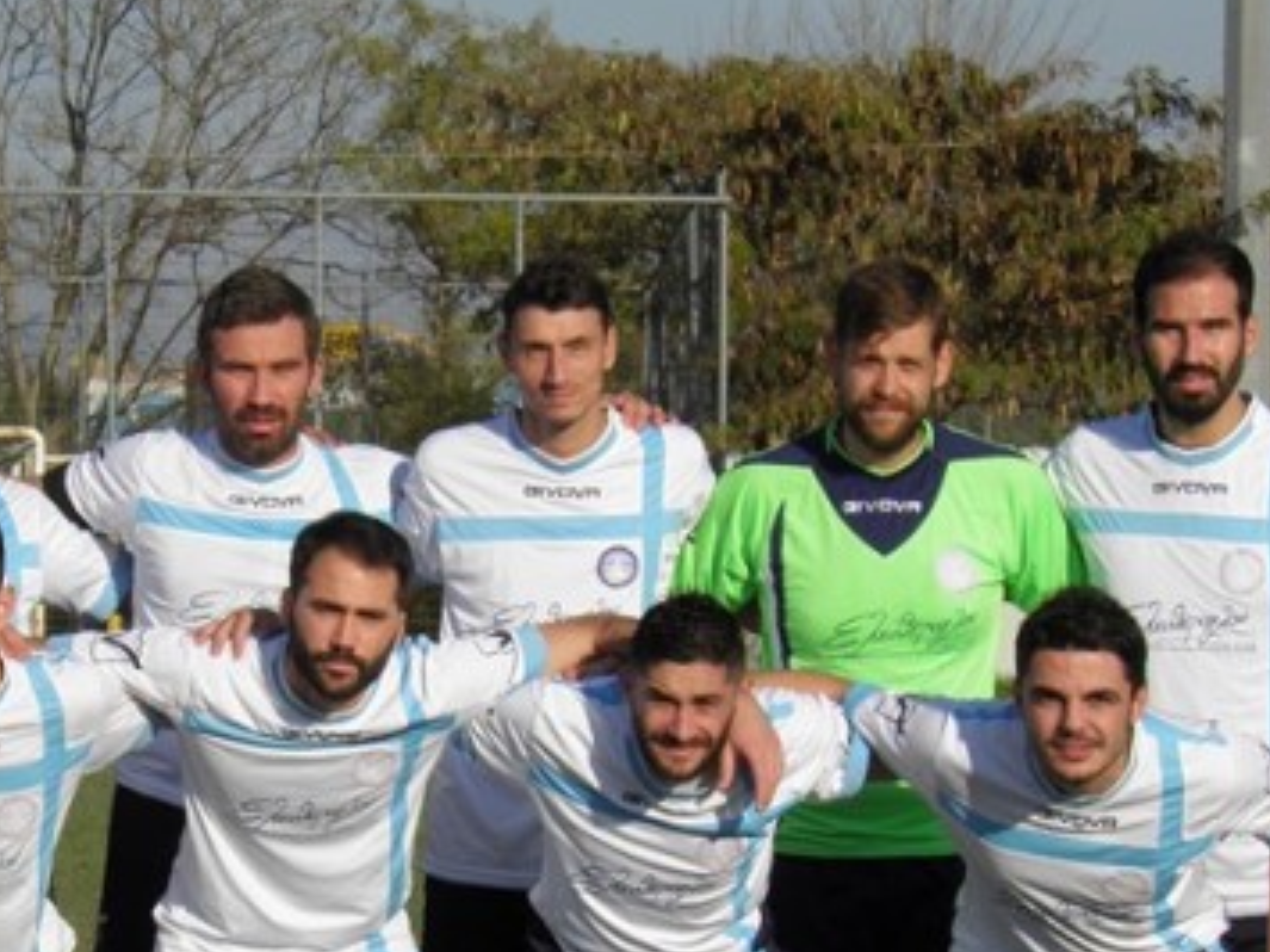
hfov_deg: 10.6
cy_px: 728
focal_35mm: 186
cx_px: 358
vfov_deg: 8.0
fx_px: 6822
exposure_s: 1/500
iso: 50
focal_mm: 17.1
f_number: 5.6
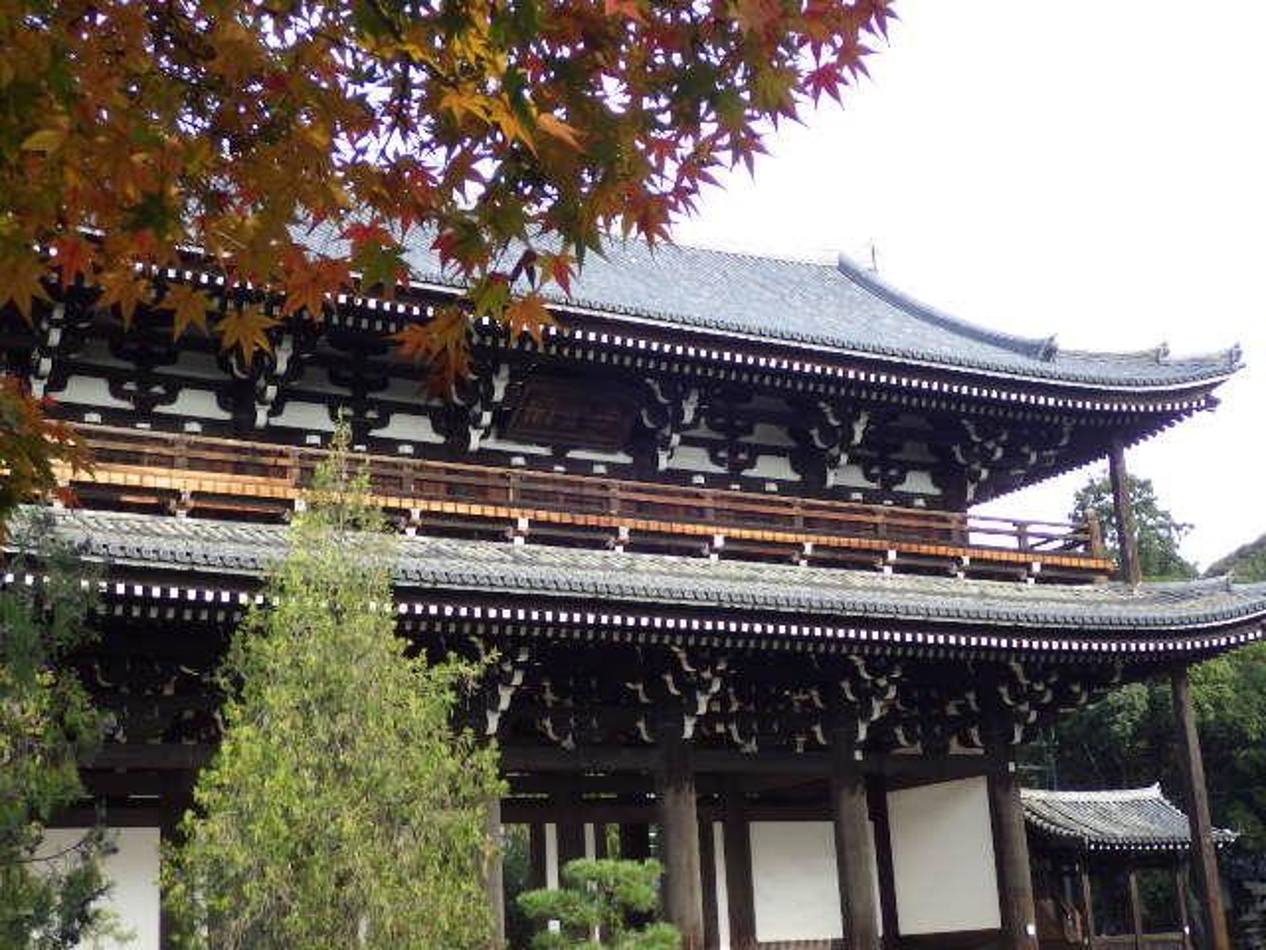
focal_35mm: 50
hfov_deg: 38.2
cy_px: 475
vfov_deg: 29.1
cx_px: 633
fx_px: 1829
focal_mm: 9
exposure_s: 1/160
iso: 125
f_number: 4.4
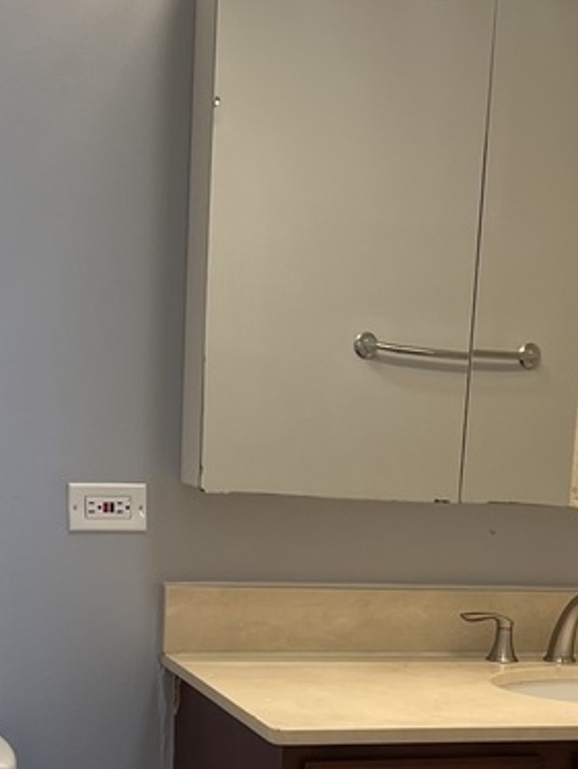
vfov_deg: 25.2
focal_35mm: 75
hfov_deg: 19.6
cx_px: 395
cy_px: 693
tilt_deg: -10.3
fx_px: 1668
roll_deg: -4.4
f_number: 1.5
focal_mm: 5.7
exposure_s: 1/120
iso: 125
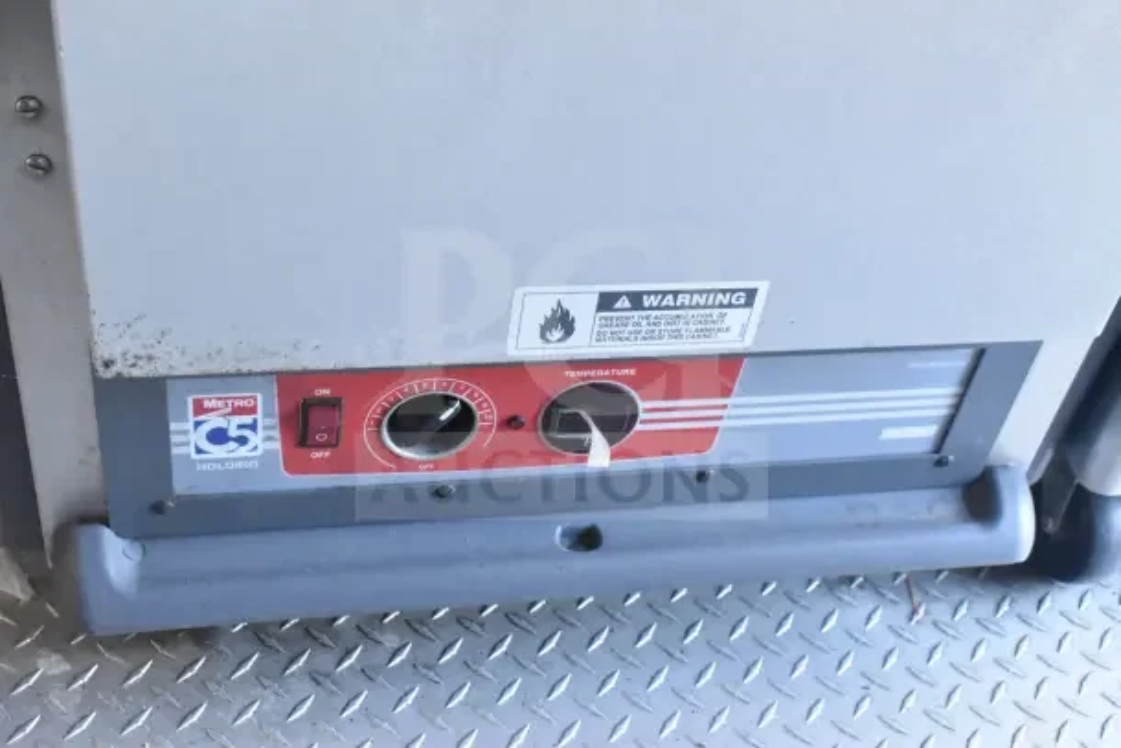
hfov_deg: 42.3
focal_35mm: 46
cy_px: 374
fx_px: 1448
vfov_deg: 29.0
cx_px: 560
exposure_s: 1/125
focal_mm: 31
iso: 6400
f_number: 5.6
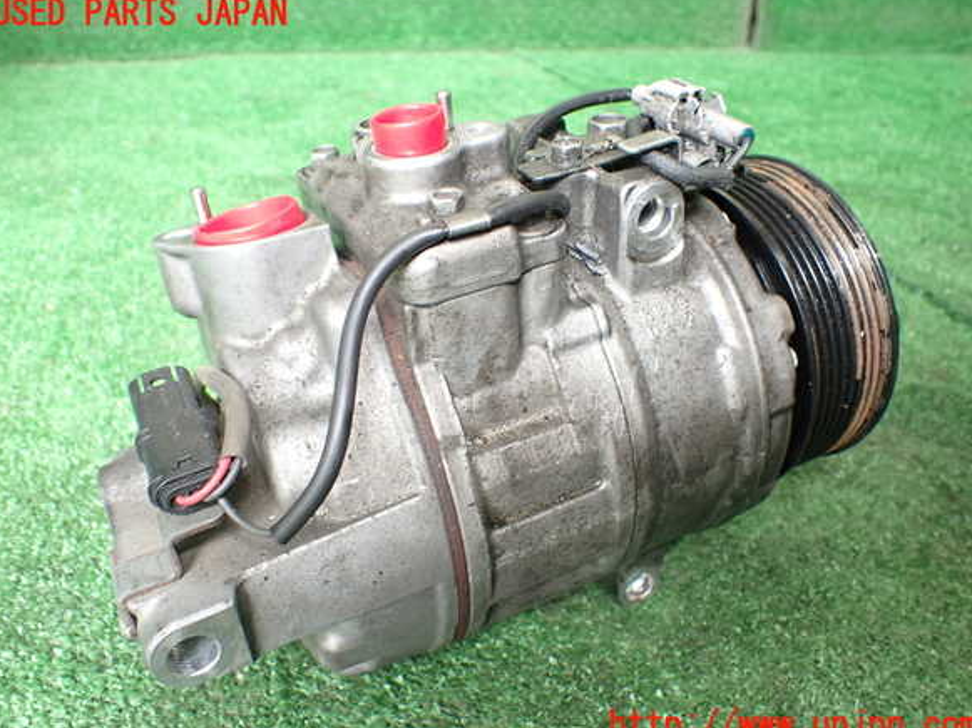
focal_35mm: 31
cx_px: 485
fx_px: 870
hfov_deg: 58.4
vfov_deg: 45.4
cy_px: 370
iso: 320
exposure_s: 1/125
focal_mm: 5.4
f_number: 2.3
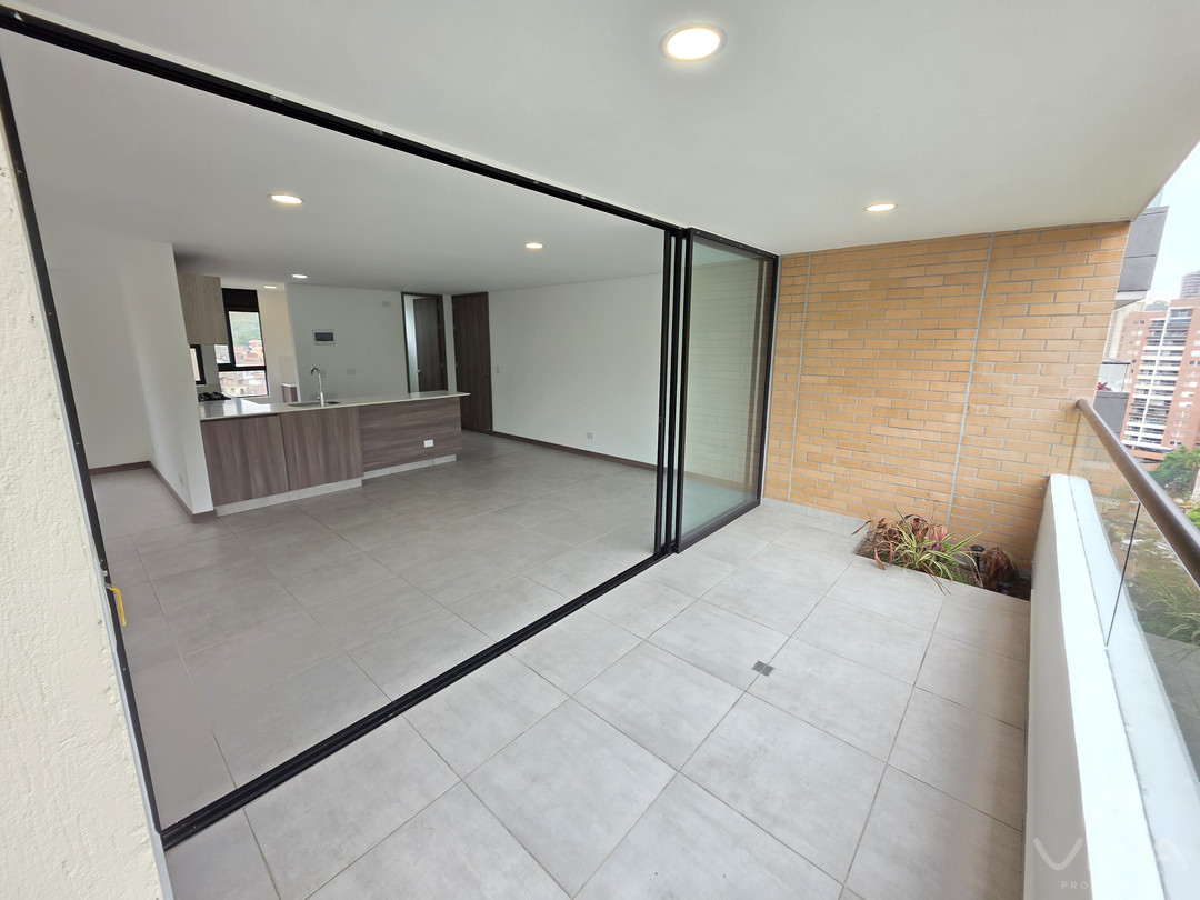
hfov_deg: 106.2
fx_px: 451
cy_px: 450
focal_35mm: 13
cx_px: 600
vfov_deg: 89.9
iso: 125
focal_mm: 2.2
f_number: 1.9
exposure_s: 1/359
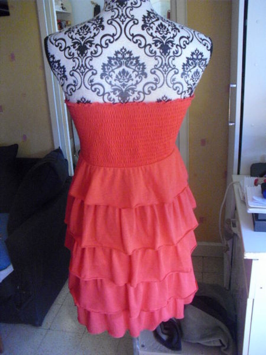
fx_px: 369
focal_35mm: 36
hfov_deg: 39.7
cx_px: 133
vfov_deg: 51.4
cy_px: 178
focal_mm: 6.3
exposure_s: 1/60
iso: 800
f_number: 3.1
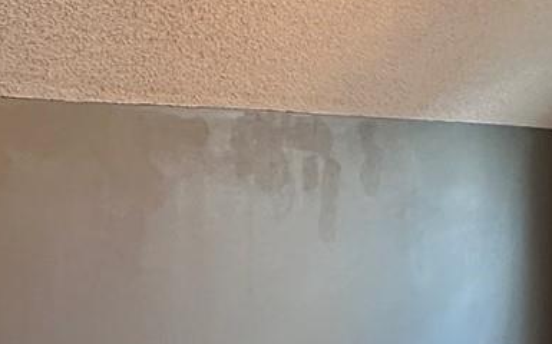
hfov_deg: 25.8
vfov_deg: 16.1
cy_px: 357
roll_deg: +2.1
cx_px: 123
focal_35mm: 79
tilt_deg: -8.3
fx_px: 1188
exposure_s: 1/60
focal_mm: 2.22
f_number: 2.2
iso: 320
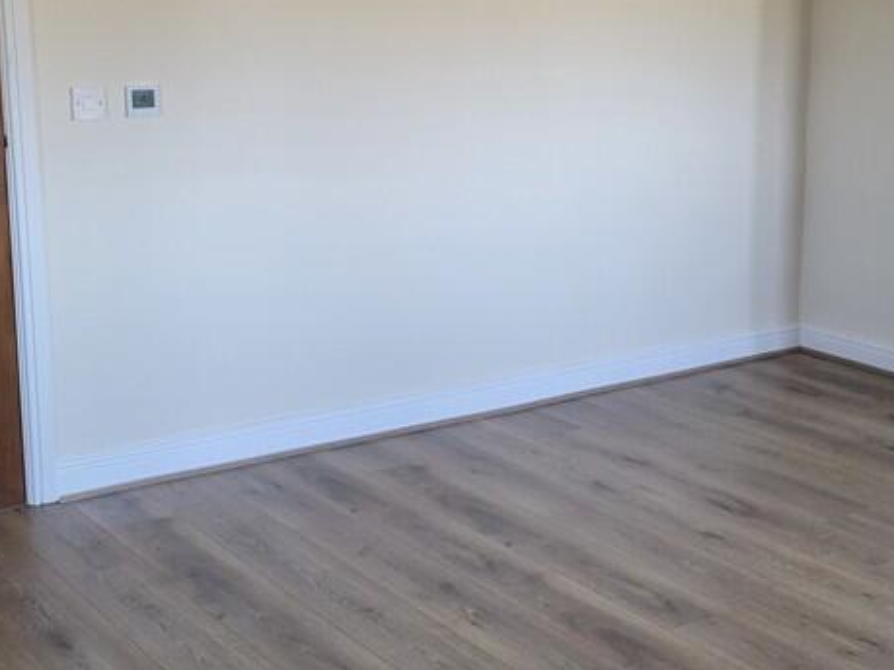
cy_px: 298
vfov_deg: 25.2
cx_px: 503
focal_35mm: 58
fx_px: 1498
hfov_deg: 33.2
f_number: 1.8
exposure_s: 1/100
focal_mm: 5.4
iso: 320
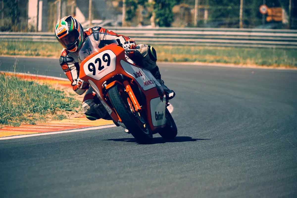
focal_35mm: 300
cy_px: 99
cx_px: 148
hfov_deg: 6.9
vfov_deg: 4.6
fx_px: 2475
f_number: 5.6
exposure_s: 1/1250
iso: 200
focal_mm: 200
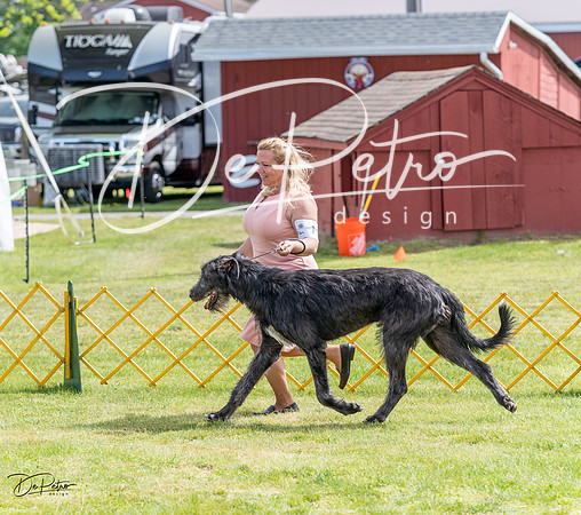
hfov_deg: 11.5
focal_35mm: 161
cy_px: 241
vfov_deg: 10.2
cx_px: 271
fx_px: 2895
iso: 160
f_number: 3.5
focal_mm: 111
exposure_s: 1/1000
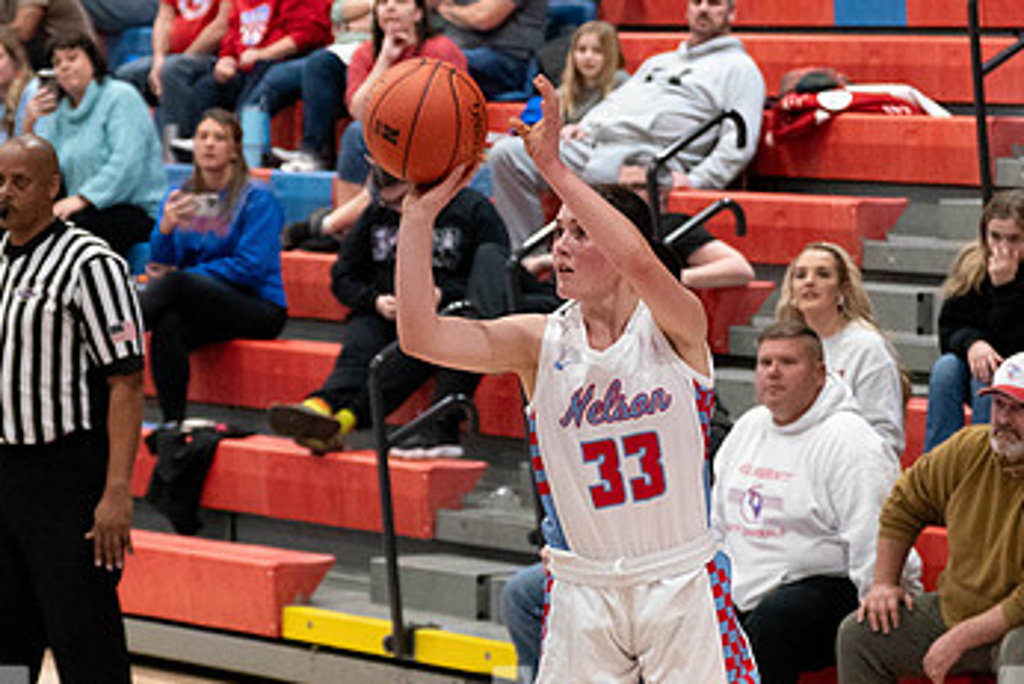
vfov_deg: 8.1
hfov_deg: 12.2
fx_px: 4809
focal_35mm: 169
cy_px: 358
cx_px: 590
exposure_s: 1/1000
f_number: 2.8
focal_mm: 70
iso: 5000
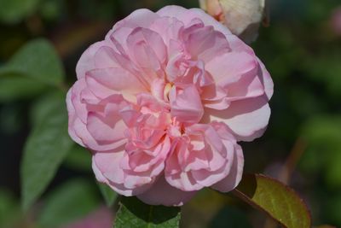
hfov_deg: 20.4
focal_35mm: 100
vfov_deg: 13.7
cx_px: 170
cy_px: 114
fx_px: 948
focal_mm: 100
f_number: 10
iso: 400
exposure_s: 1/4000
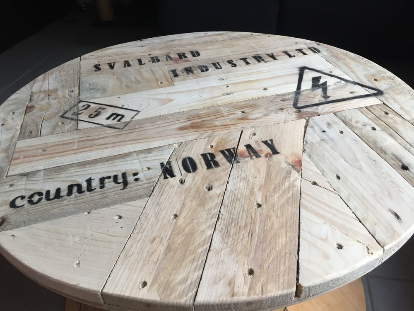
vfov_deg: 48.2
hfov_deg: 61.7
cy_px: 156
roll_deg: +3.0
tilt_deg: -37.4
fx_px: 347
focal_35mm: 29
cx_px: 207
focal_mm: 4.15
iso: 80
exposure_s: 1/33
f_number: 2.2
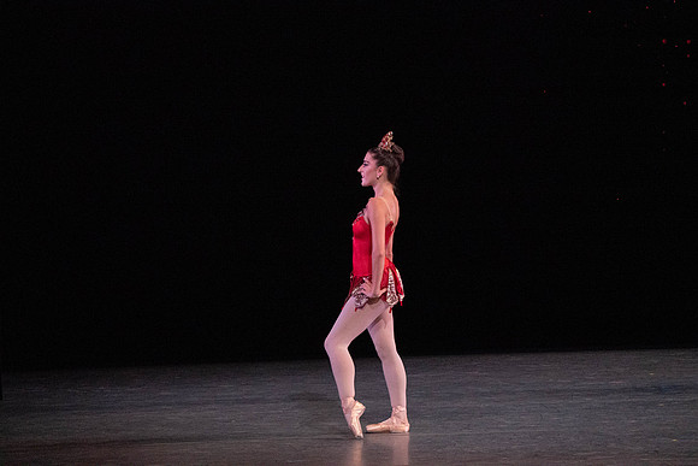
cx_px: 349
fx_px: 7466
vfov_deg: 3.6
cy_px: 233
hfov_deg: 5.4
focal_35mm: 385
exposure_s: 1/500
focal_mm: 385
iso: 16000
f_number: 11
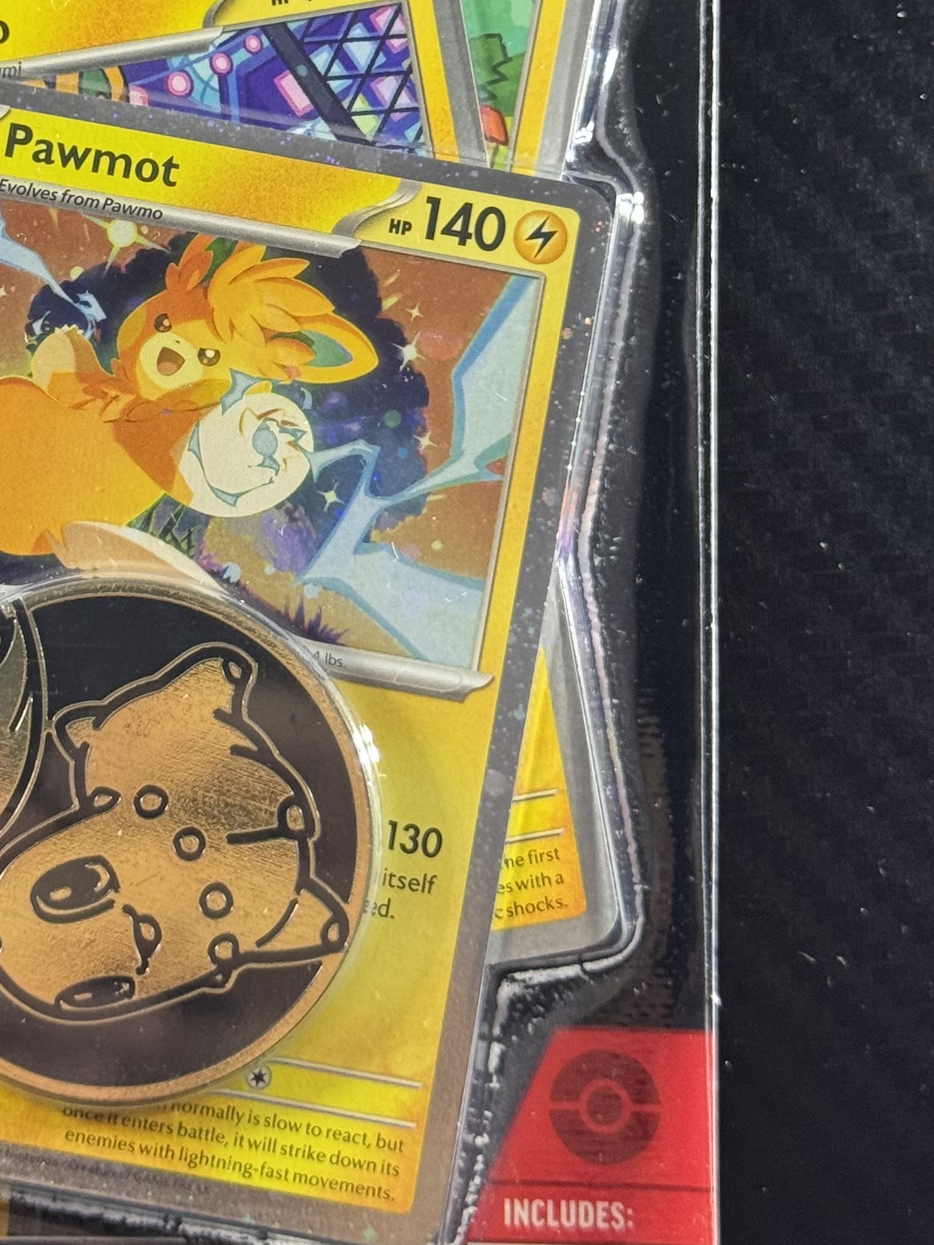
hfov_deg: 15.8
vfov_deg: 20.9
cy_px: 279
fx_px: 3345
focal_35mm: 93
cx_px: 235
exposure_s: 1/60
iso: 125
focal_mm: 6.76
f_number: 1.78
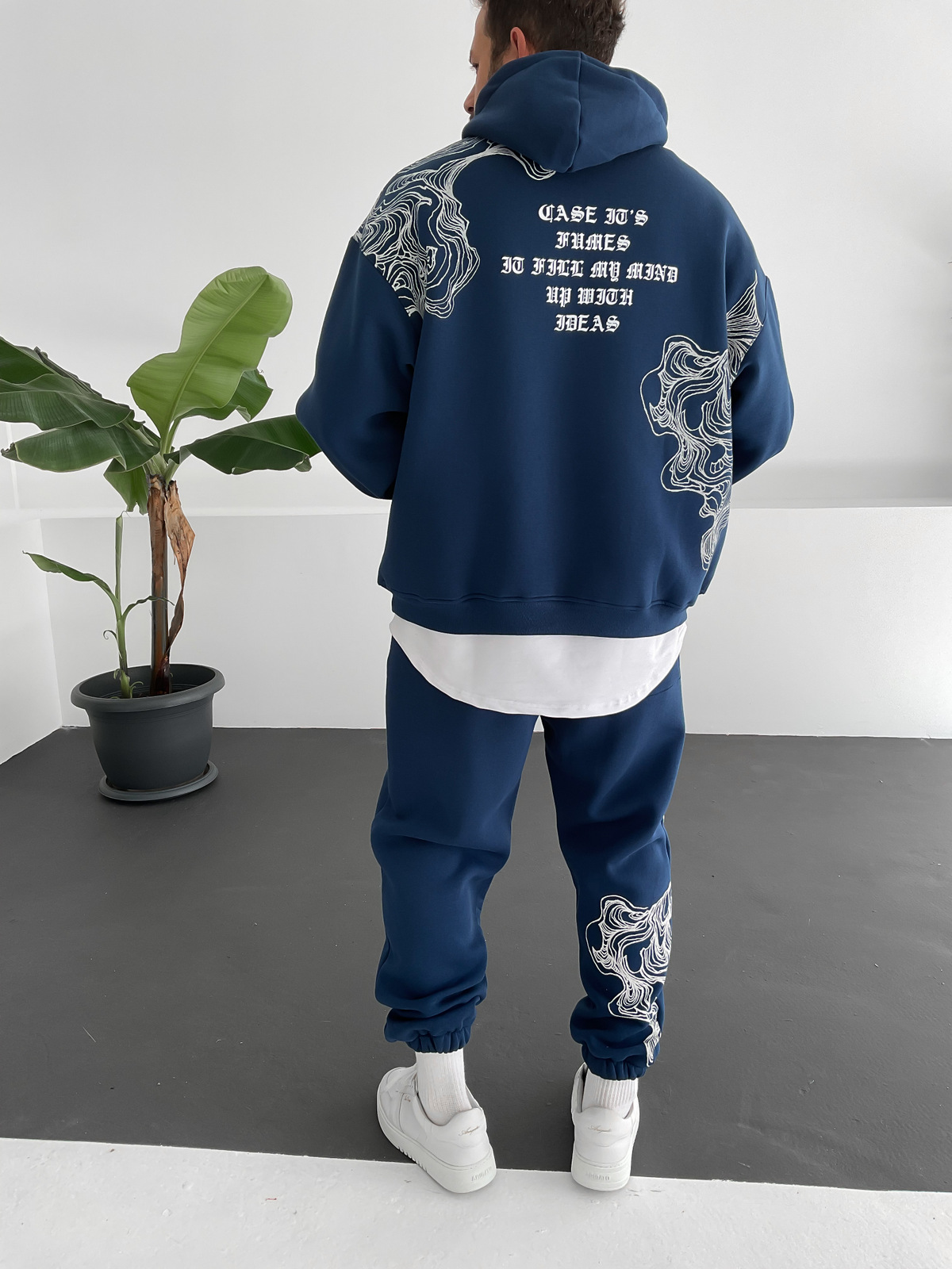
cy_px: 634
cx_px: 476
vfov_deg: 61.7
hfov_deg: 48.2
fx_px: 1063
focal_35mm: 29
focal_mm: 3
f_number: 1.8
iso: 16
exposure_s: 1/125
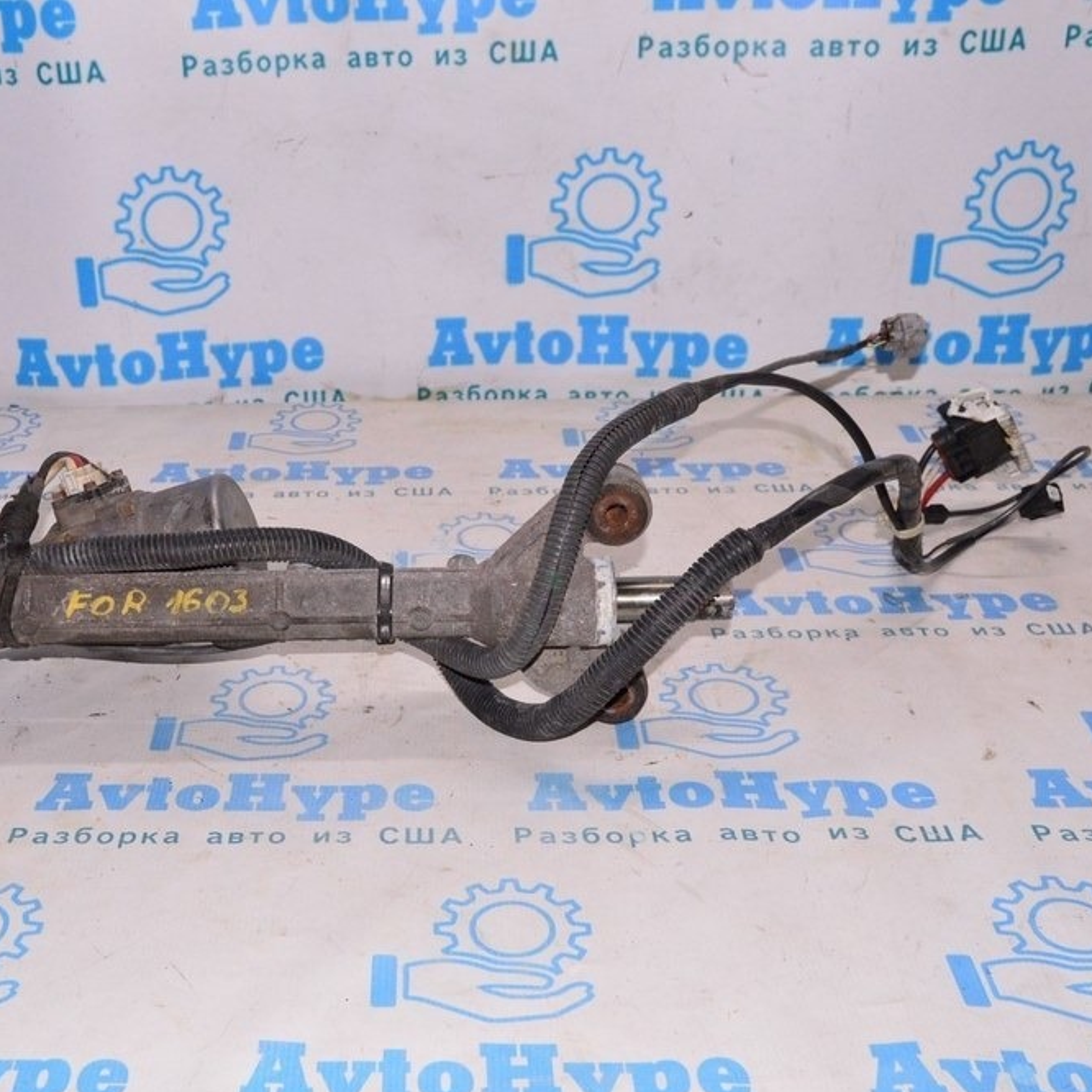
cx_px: 338
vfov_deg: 36.1
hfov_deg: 35.6
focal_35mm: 47
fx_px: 1677
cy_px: 557
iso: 1600
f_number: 8
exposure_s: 1/200
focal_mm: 24
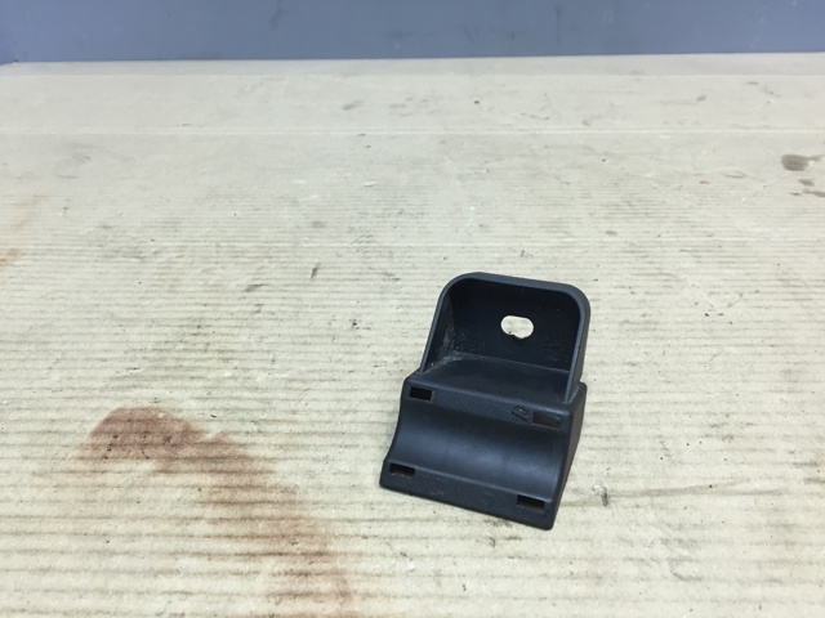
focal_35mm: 29
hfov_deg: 61.7
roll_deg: -1.1
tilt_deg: -28.8
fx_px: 691
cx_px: 412
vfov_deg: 48.2
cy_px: 309
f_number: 2.2
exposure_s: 1/33
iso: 64
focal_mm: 4.15
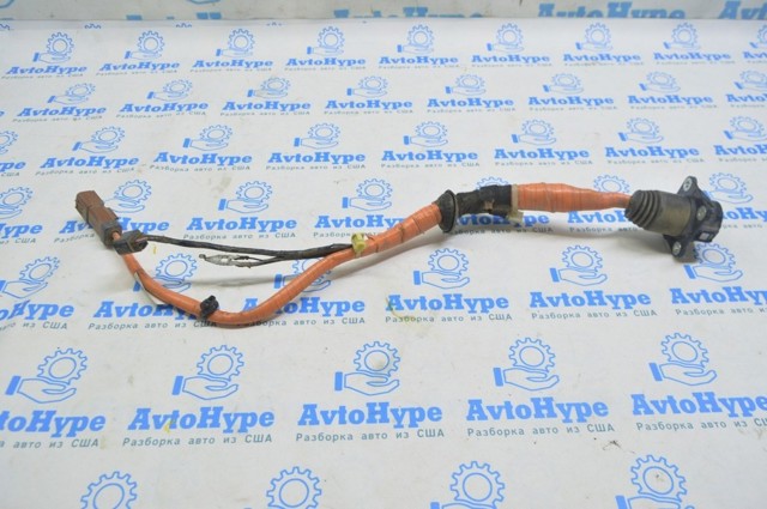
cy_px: 254
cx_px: 384
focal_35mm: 27
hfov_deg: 67.4
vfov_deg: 47.8
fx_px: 575
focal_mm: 18
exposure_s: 1/20
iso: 400
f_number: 5.6
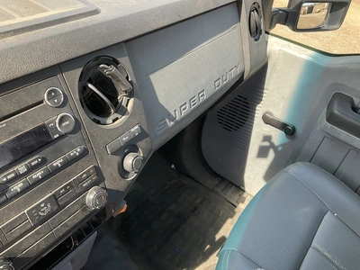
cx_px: 180
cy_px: 135
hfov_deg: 61.7
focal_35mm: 29
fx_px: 302
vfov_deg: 48.2
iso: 25
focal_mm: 3
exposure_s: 1/122
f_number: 1.8
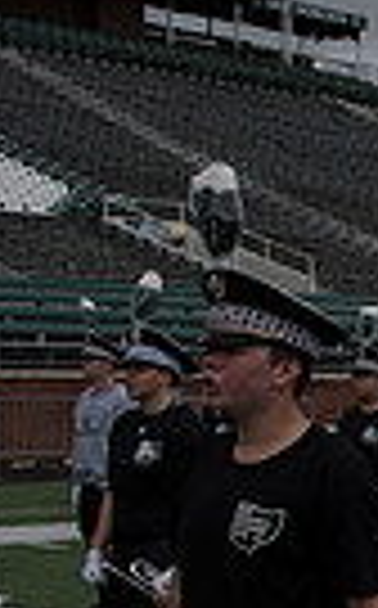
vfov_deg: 19.7
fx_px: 1736
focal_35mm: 105
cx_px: 1278
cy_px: 480
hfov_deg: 9.0
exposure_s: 1/3200
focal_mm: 24
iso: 640
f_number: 5.6
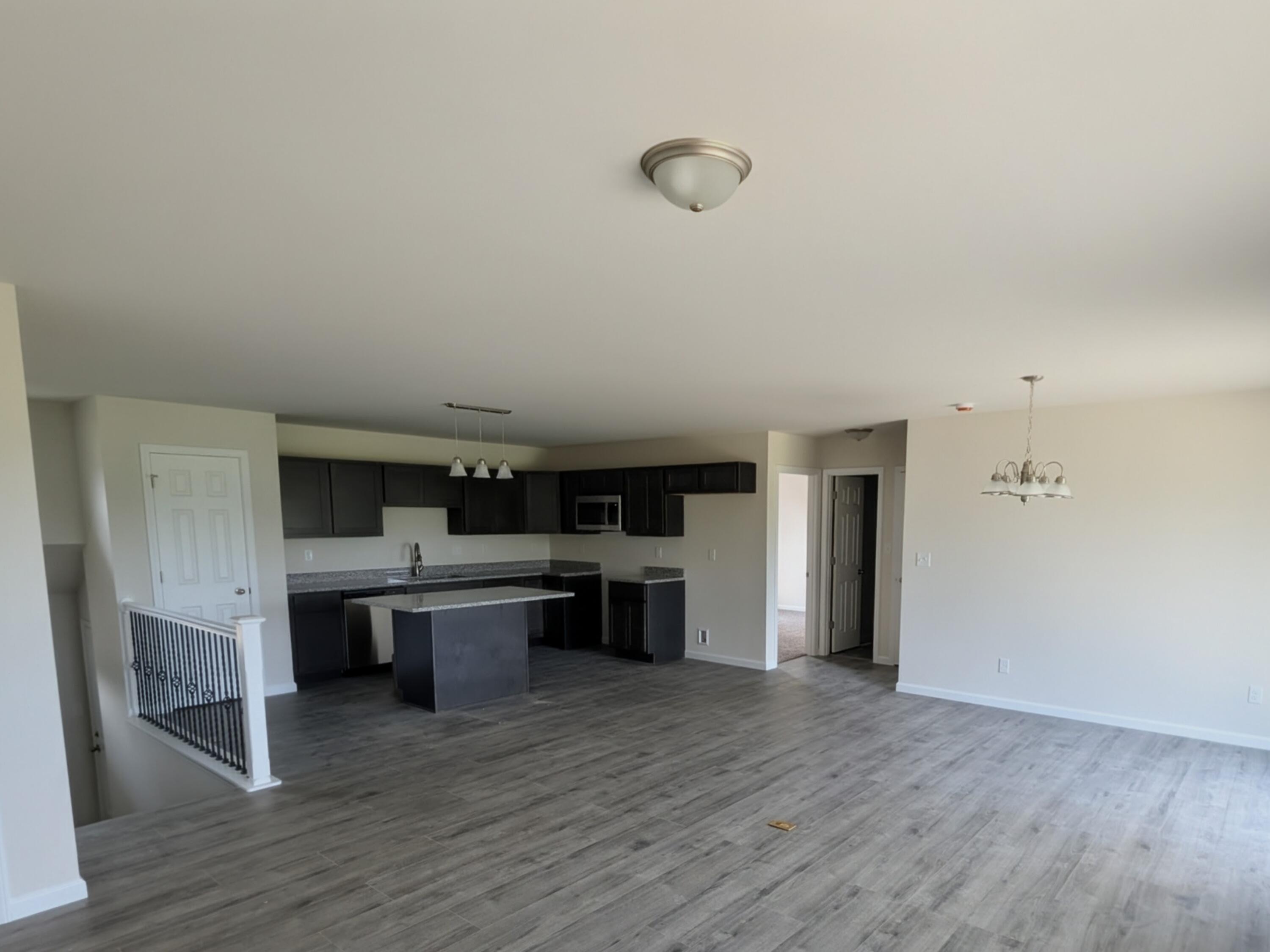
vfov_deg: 78.1
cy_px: 476
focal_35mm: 16
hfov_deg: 94.5
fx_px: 587
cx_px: 635
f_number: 2.2
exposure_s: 1/32
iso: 47
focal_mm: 2.35
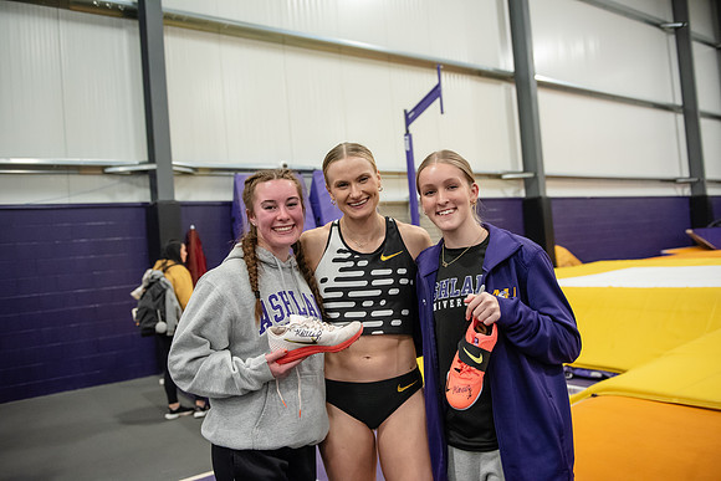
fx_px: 561
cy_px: 240
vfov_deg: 46.4
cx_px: 360
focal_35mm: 28
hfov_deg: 65.5
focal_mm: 28
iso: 4000
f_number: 2.8
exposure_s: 1/320
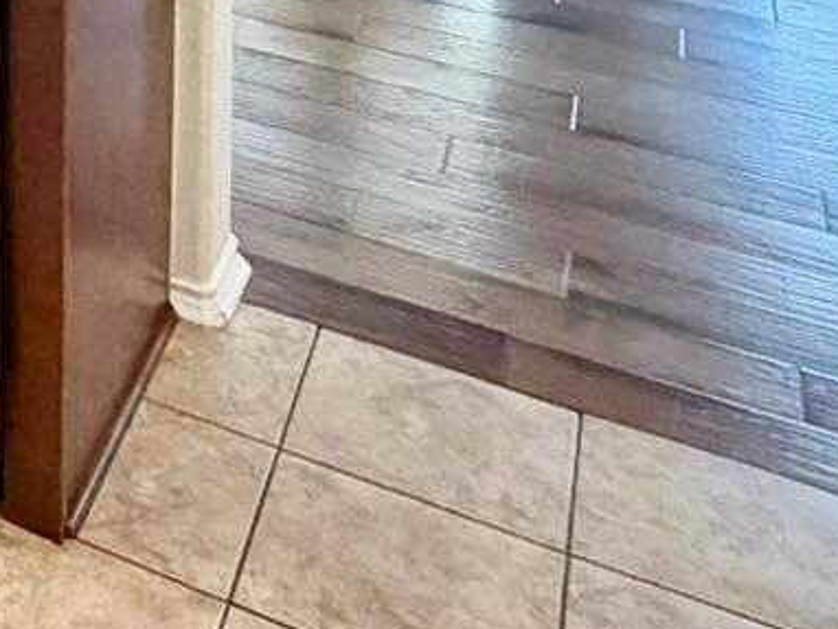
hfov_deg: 20.3
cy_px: -725
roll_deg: -0.2
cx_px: -573
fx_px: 1817
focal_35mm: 75
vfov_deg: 14.9
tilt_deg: -0.2
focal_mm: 2.22
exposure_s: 1/120
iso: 250
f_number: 2.2
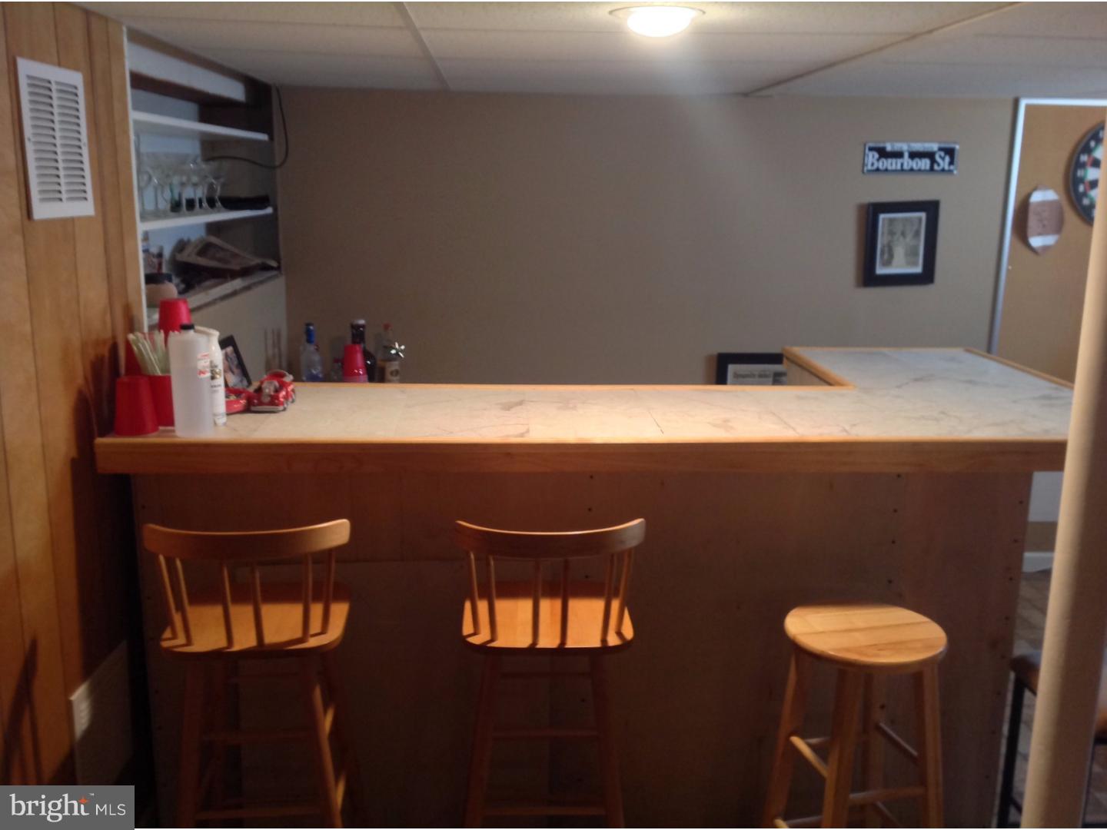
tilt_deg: -12.2
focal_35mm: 35
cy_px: 415
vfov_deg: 40.7
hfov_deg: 52.6
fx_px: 1119
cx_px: 554
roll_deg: -1.0
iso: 200
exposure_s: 1/15
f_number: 2.4
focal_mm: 4.28
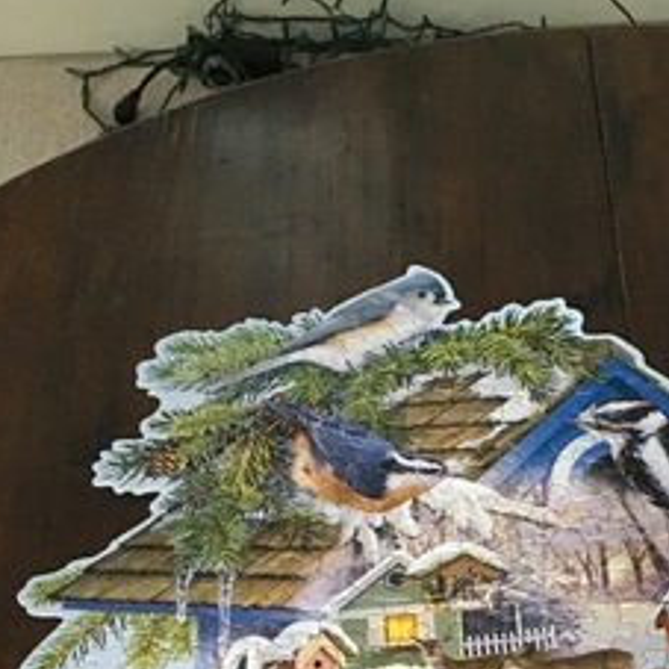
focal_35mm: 78
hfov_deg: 21.6
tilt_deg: -51.8
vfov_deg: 21.6
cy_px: 637
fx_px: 1705
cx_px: 625
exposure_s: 1/20
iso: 200
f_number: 2.2
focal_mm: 4.15
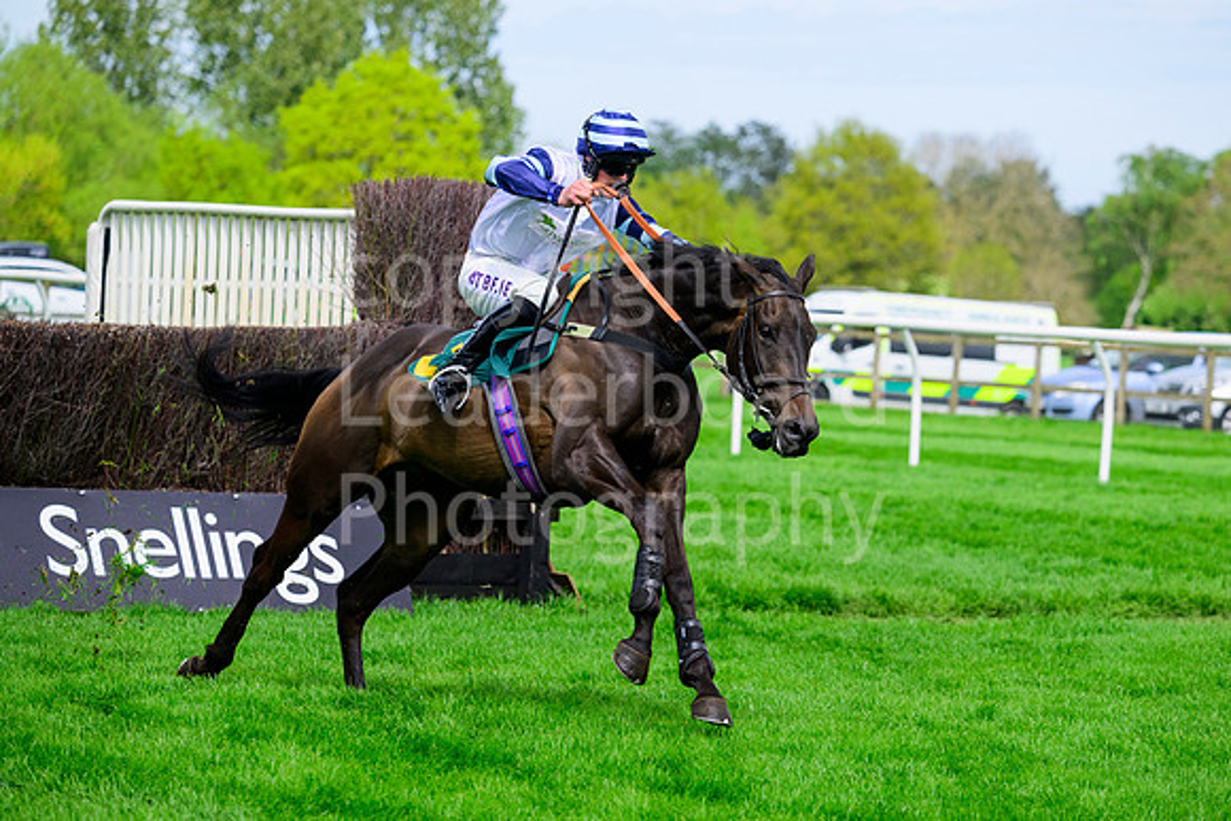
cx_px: 616
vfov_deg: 7.2
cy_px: 410
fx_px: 6498
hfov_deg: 10.8
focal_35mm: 190
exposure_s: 1/3200
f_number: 6.3
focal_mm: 190
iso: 1000
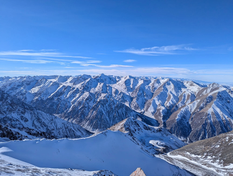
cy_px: 88
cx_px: 116
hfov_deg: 71.5
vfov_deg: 56.9
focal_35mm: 24
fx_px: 162
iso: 46
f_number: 1.85
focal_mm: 6.81
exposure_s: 1/5000
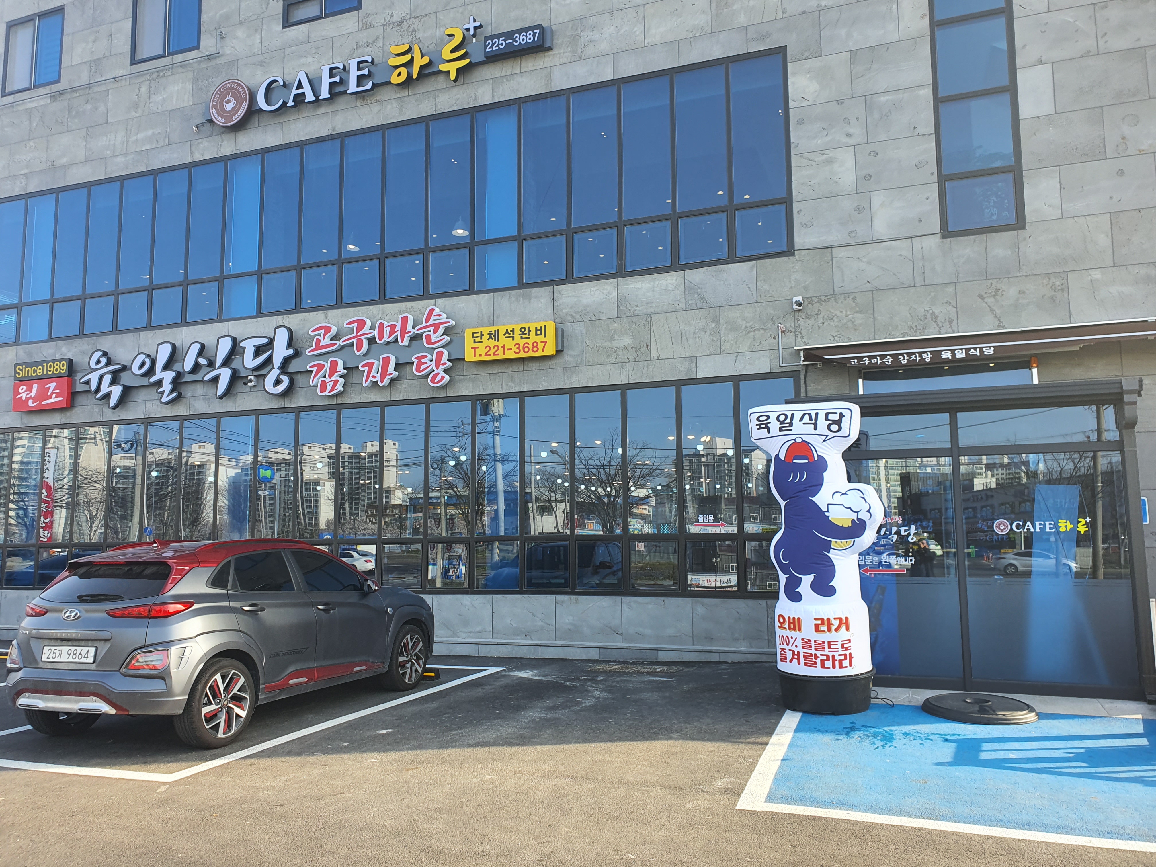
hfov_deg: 67.3
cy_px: 434
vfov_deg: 53.1
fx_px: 868
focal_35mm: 26
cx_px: 578
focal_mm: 4.3
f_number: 2.4
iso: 50
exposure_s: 1/263
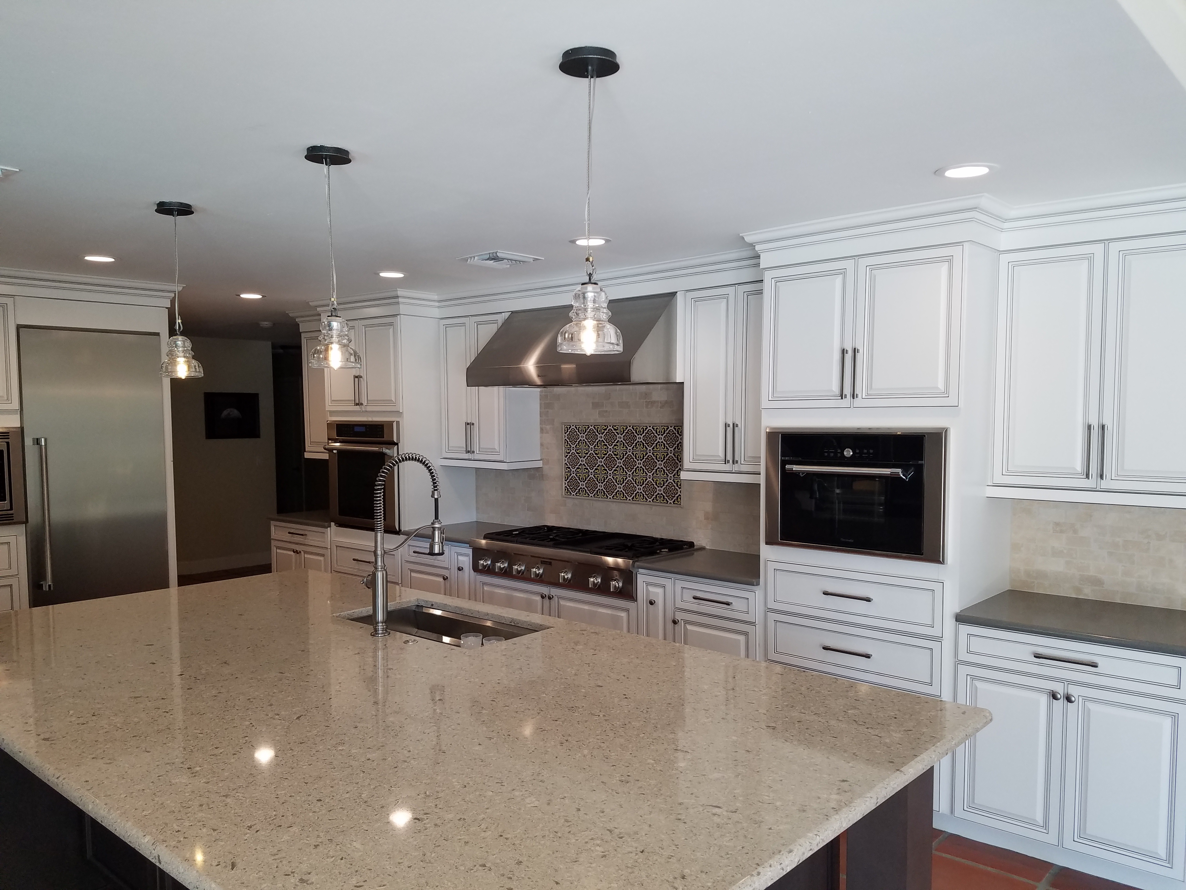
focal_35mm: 26
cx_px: 593
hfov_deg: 67.3
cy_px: 445
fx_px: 891
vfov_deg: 53.1
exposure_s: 1/120
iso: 100
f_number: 1.7
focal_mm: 4.2
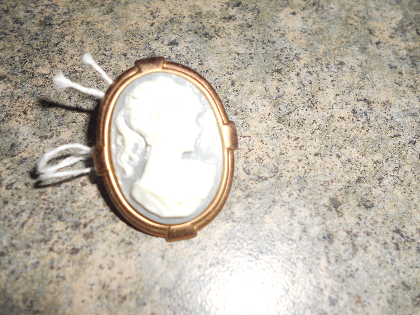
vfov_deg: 44.2
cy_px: 158
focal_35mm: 32
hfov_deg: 56.8
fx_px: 388
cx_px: 210
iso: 80
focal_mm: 5.8
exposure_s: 1/25
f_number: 8.8
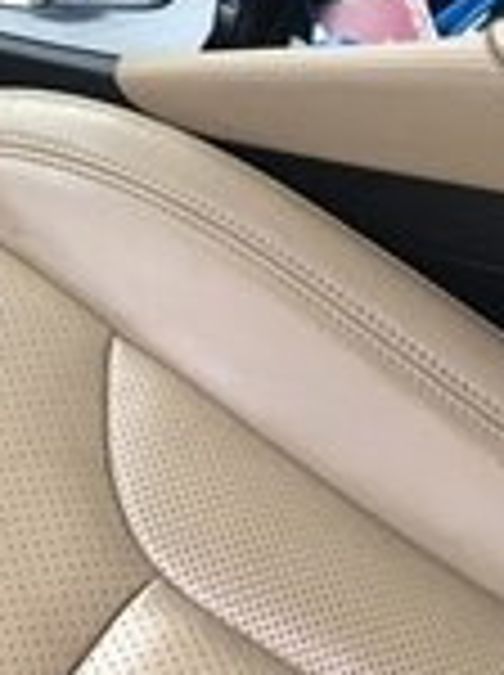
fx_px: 1869
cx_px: -153
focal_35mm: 96
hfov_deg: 14.7
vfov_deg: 19.1
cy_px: -171
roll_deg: +4.1
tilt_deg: -33.7
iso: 40
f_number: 2.2
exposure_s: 1/33
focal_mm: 4.15
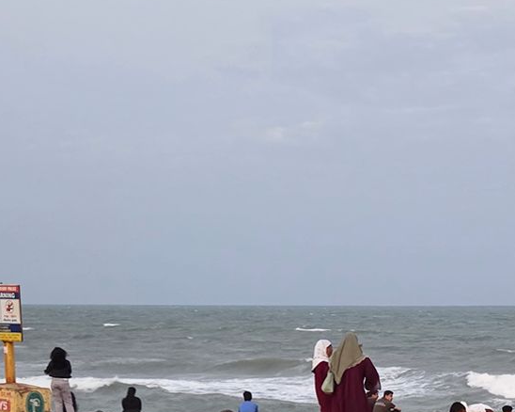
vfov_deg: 17.6
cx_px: 499
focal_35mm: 82
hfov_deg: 22.5
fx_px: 1249
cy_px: 526
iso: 1000
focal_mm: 5.4
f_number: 1.8
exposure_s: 1/100
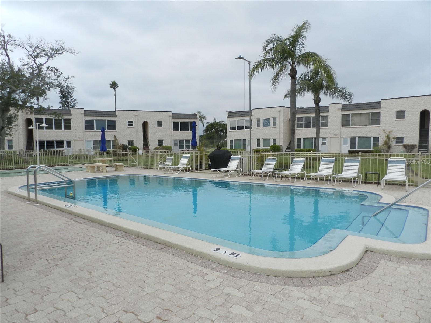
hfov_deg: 73.9
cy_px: 162
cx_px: 216
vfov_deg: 58.9
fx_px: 286
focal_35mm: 23
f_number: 4
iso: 160
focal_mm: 4
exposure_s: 1/800
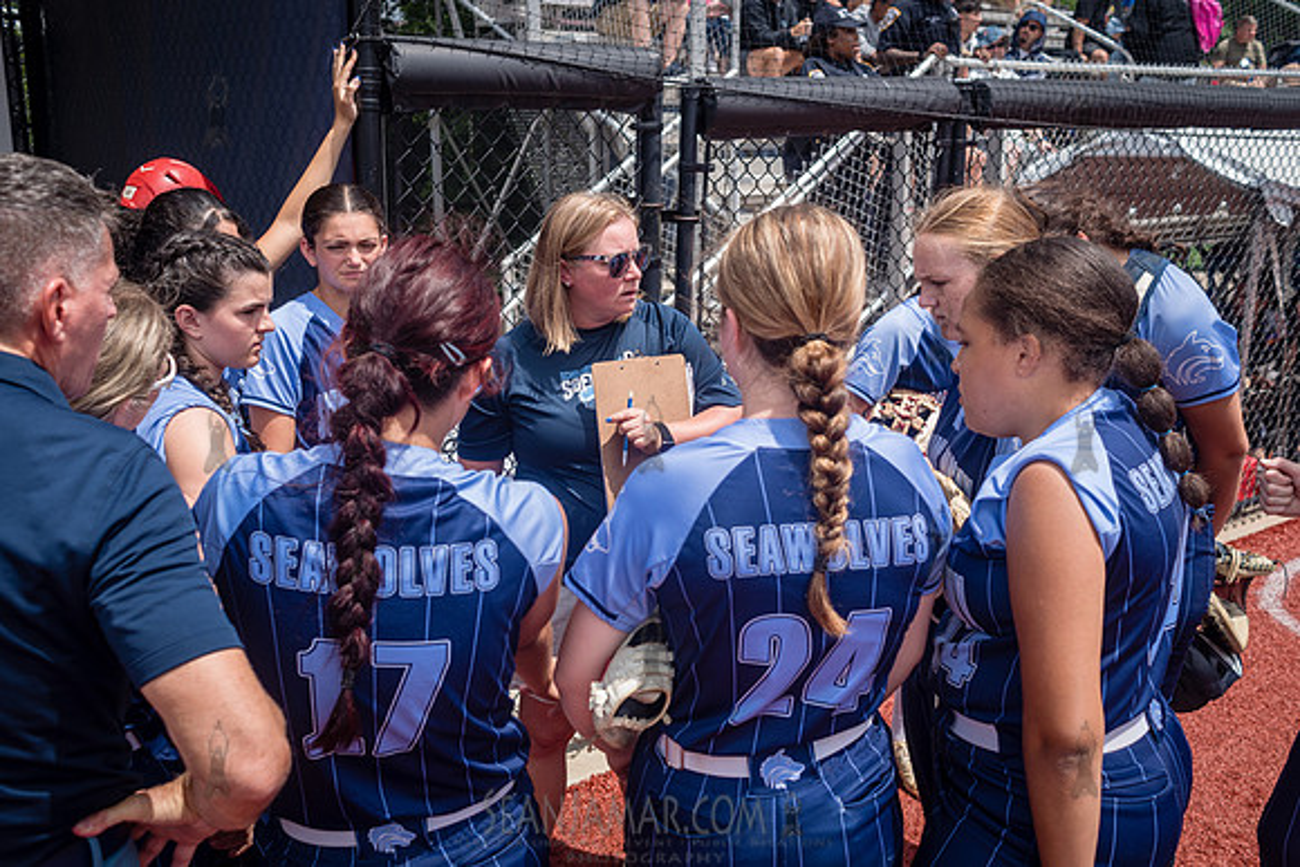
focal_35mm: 35
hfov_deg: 54.4
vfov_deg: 37.9
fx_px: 1264
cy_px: 434
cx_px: 650
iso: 200
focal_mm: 35
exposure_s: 1/1600
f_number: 4.5
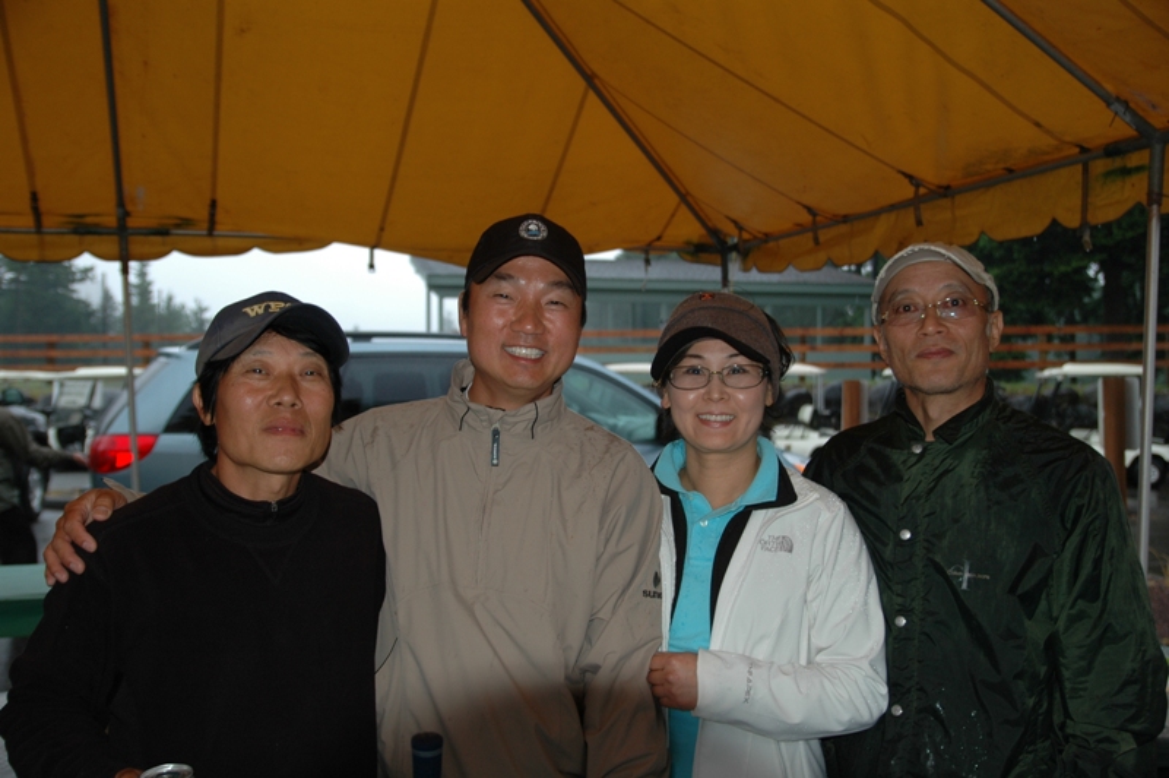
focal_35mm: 39
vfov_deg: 34.2
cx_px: 584
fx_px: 1265
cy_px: 389
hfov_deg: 49.6
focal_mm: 26
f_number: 2.8
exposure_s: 1/60
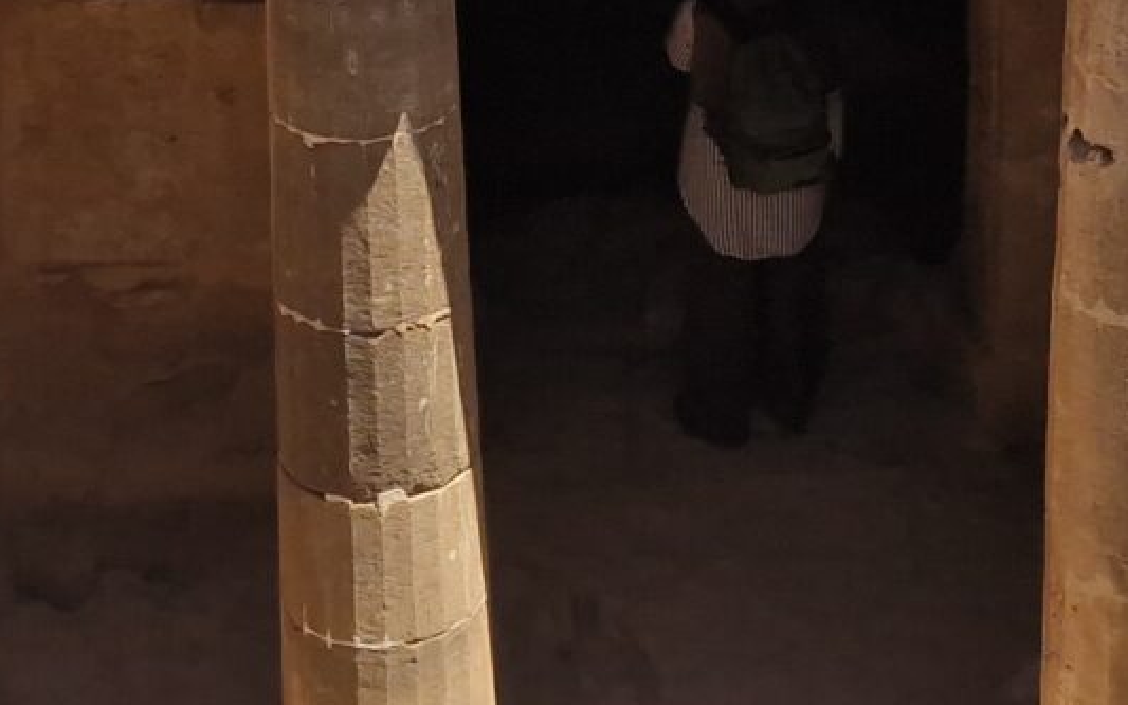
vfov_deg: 11.0
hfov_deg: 17.8
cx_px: 690
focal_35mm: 117
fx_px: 3596
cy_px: -176
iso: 50
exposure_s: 1/9804
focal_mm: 6.4
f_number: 1.8
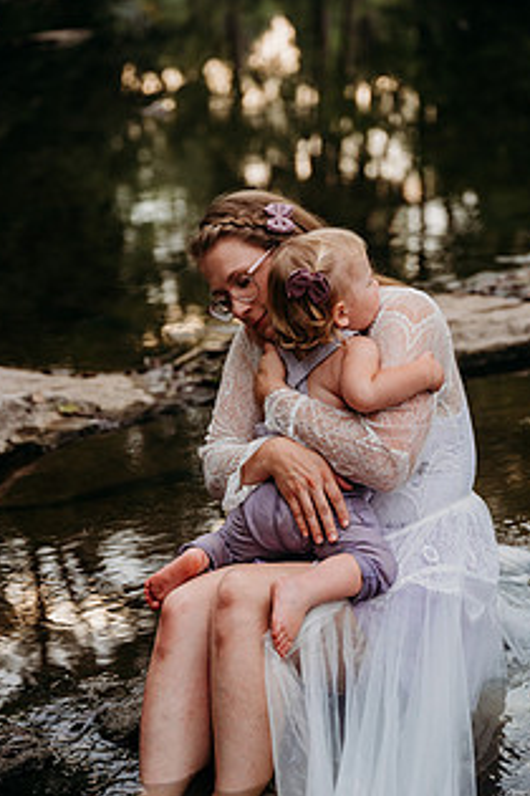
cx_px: 300
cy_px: 417
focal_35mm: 90
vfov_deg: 22.6
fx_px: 1987
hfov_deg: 15.2
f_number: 3.2
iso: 500
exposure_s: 1/1600
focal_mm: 63
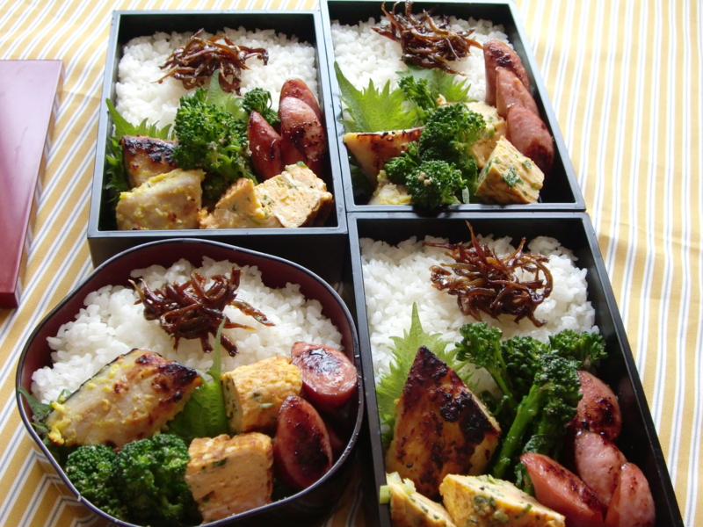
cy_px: 264
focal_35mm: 46
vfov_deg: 31.5
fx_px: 934
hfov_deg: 41.2
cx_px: 352
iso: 400
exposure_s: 1/60
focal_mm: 8.2
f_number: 3.3
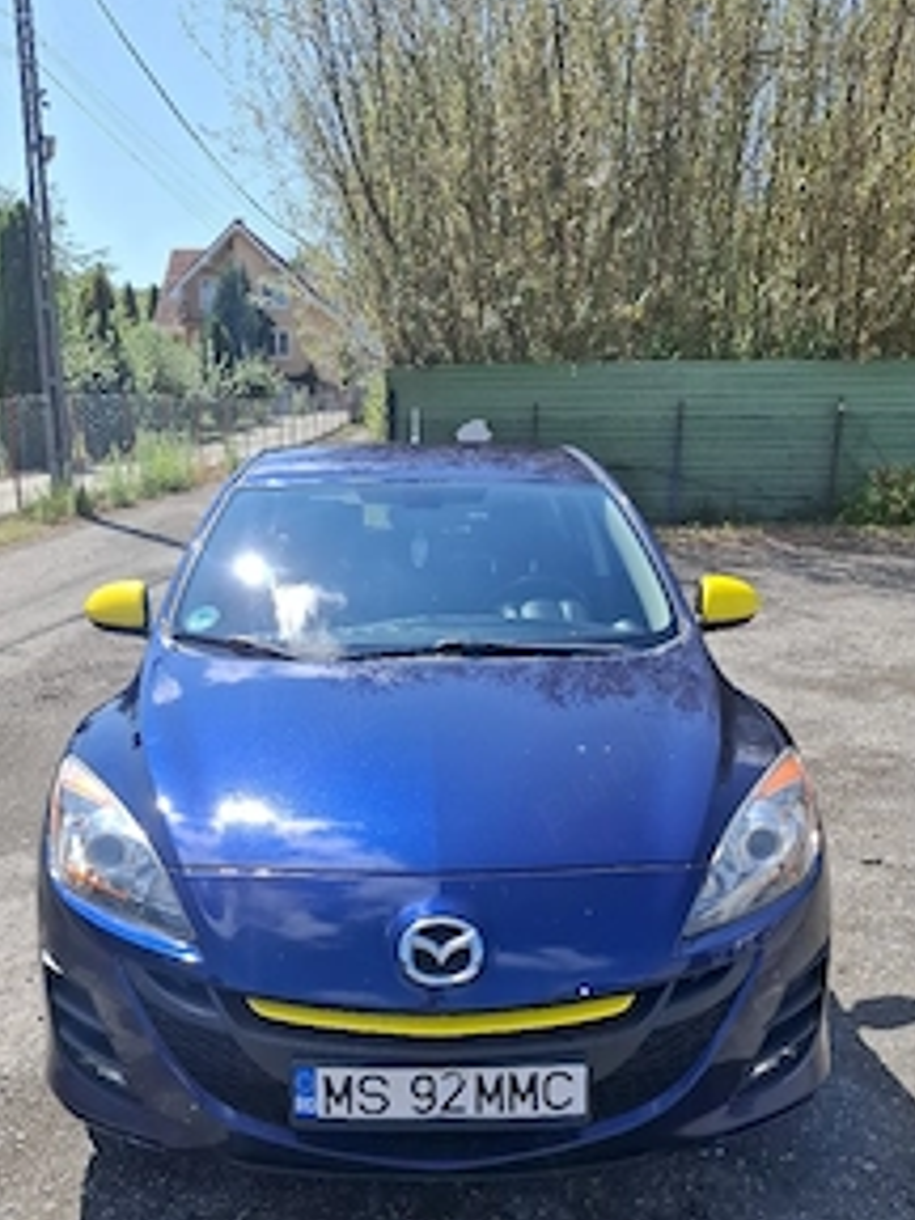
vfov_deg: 56.0
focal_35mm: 32
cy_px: 779
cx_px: 424
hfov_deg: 44.1
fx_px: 1128
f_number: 1.8
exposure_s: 1/2500
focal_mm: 5.54
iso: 50
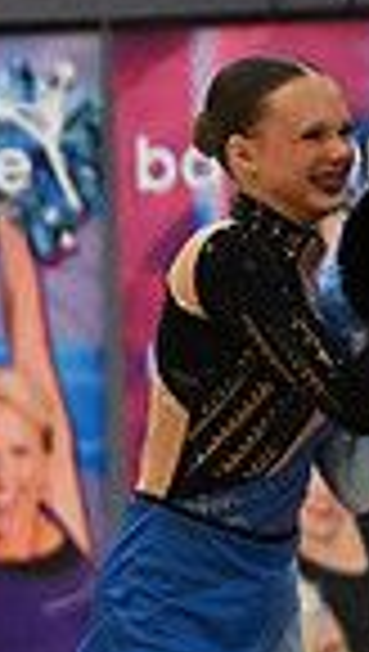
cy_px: 513
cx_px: -850
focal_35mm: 1031
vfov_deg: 2.1
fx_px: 17861
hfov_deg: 1.2
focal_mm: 165
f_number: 2.8
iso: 8000
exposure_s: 1/1000
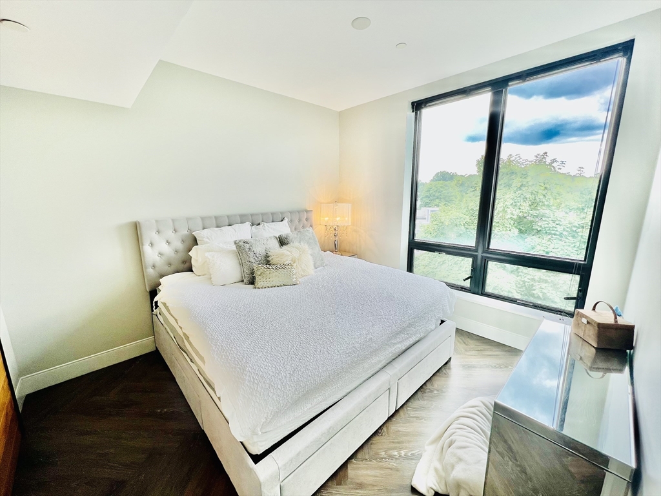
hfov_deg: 106.2
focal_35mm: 13
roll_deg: +0.5
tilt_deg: -11.5
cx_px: 330
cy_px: 248
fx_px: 248
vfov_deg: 89.9
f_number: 1.8
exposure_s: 1/120
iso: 40
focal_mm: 1.57
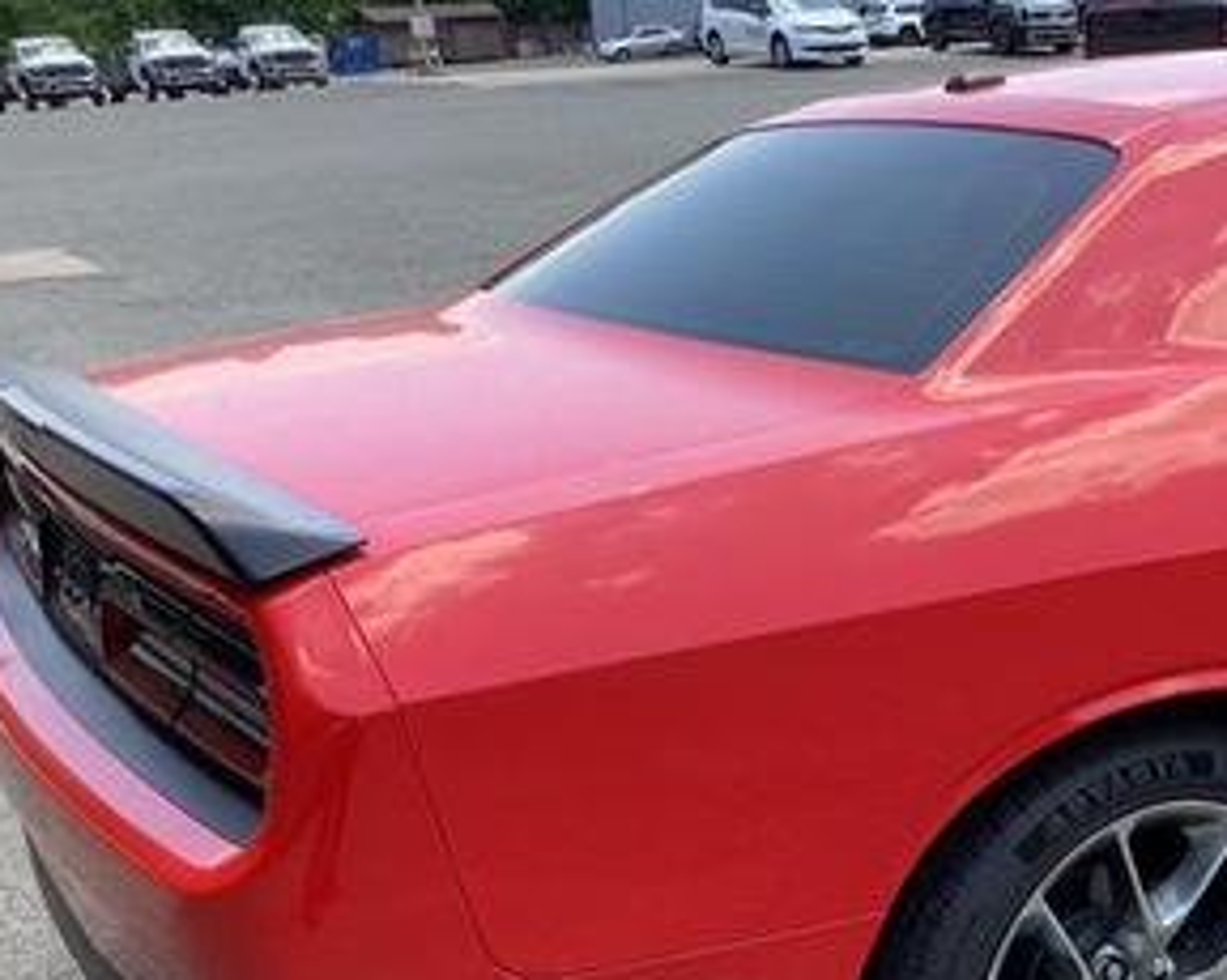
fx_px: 1923
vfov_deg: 28.0
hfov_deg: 34.5
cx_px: 954
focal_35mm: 53
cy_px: 771
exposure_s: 1/172
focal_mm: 3.3
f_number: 2.4
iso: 25
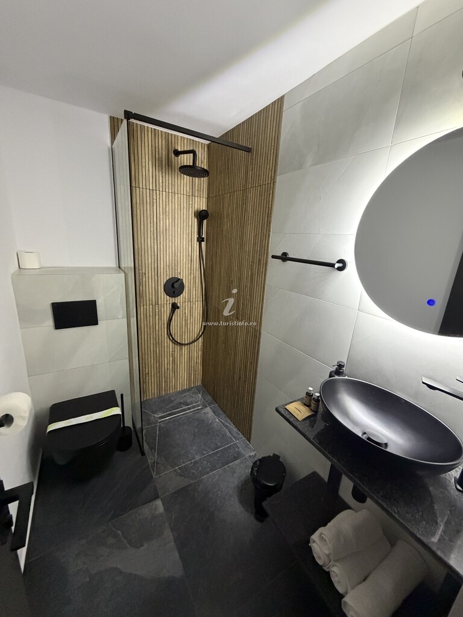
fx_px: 250
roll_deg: -3.9
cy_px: 308
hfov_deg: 85.7
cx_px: 232
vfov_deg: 102.1
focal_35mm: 14
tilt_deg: -15.2
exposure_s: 1/60
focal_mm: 2.22
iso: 800
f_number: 2.2
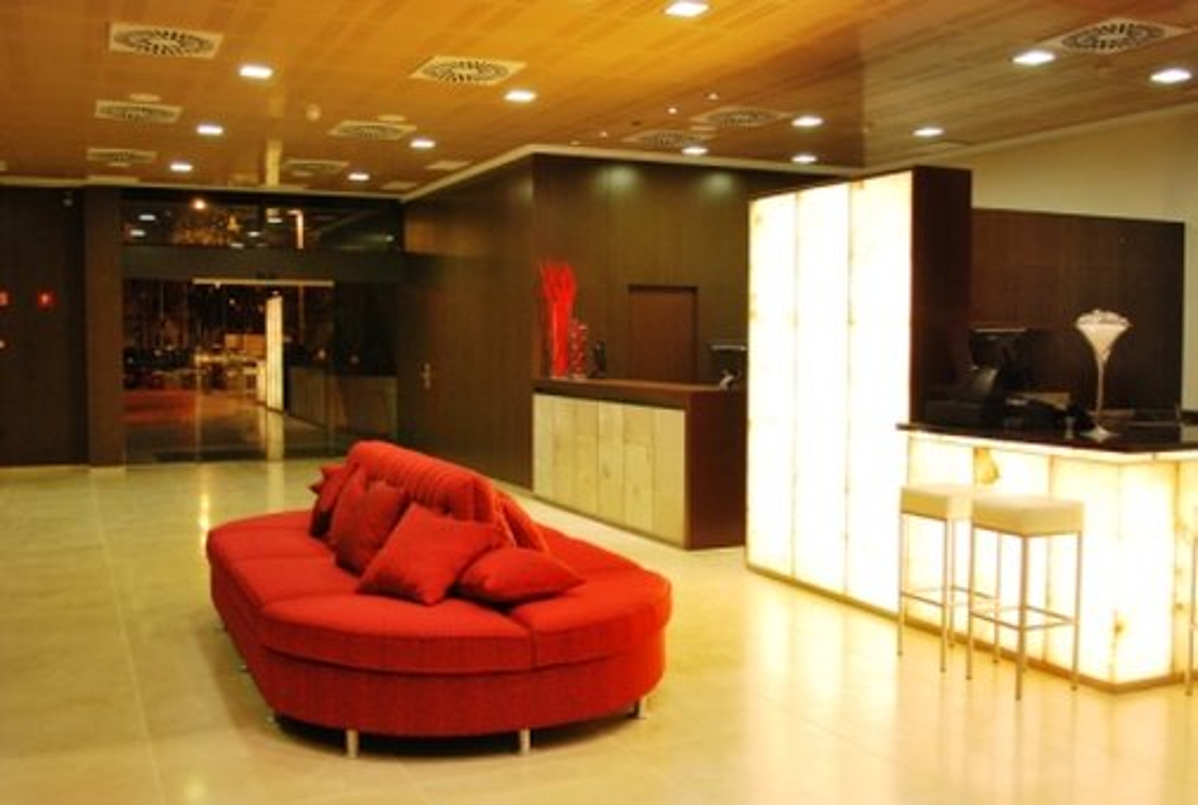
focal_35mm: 36
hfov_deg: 53.0
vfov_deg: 37.1
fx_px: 1201
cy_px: 402
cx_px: 599
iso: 450
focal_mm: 24
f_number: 4.2
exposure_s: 1/30
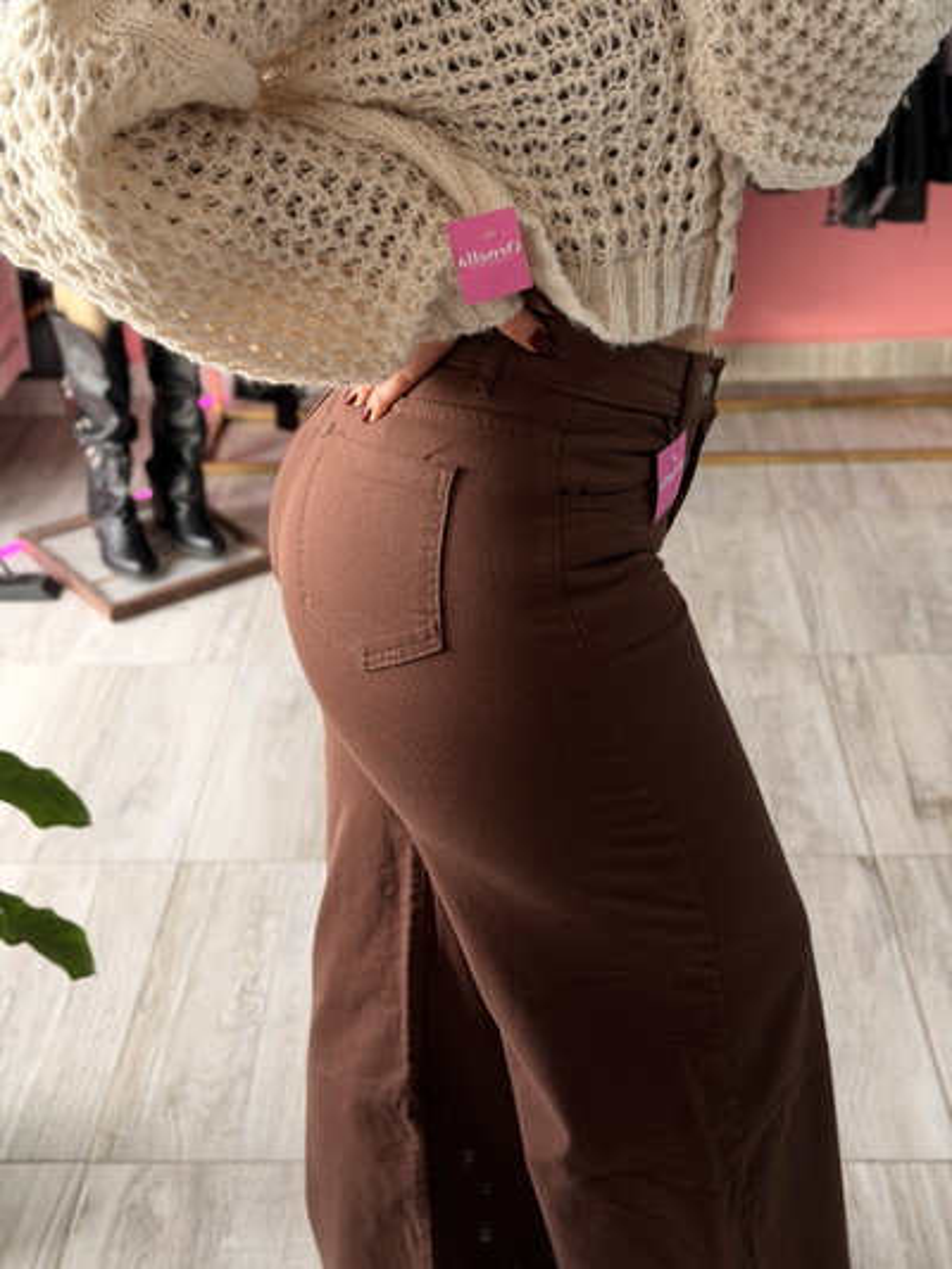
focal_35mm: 48
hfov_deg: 30.3
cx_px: 476
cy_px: 634
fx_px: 1759
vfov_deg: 39.6
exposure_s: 1/65
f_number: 1.78
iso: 100
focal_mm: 6.76
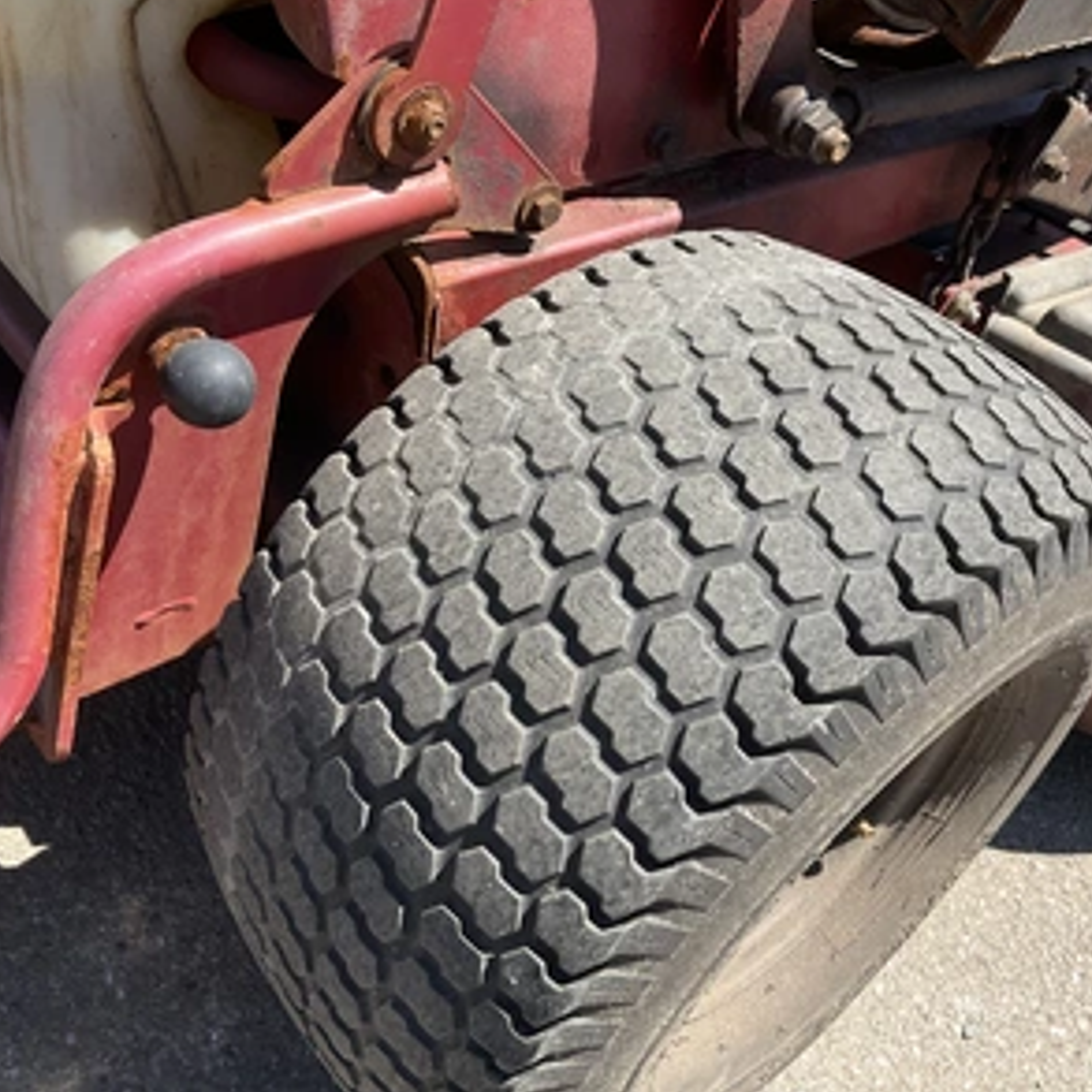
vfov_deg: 47.2
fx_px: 1249
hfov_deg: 46.8
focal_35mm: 35
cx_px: 686
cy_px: 537
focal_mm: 3
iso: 25
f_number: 1.8
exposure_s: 1/855
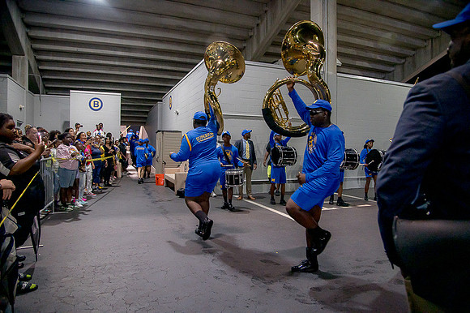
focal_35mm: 24
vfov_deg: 53.1
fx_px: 313
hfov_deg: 73.8
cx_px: 235
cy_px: 156
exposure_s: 1/200
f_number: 4
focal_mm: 24
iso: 2000
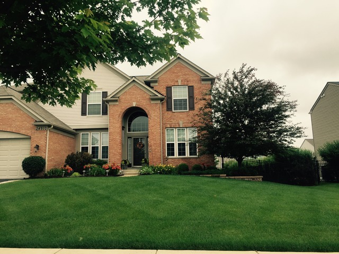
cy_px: 127
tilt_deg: +9.3
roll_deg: +1.6
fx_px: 284
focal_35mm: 29
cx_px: 170
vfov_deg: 48.2
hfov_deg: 61.7
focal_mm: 4.15
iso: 32
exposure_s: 1/1412
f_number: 2.2
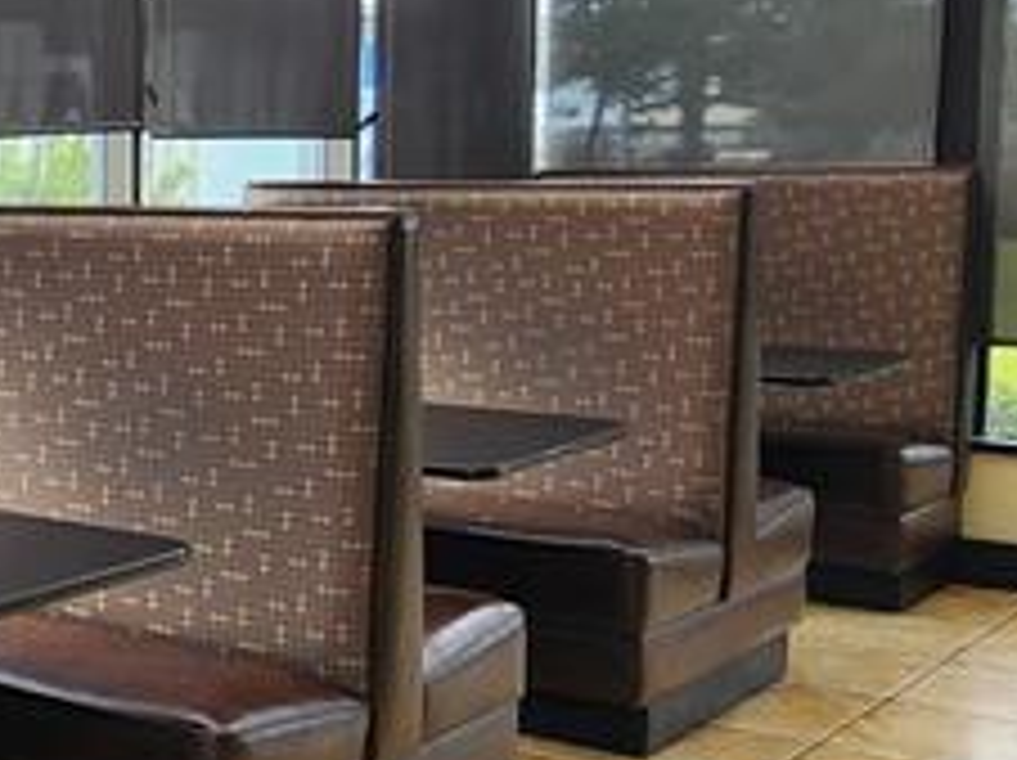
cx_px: -468
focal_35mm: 59
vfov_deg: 24.7
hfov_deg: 25.5
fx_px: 1732
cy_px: 324
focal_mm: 2.2
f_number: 2.2
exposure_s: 1/120
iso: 50
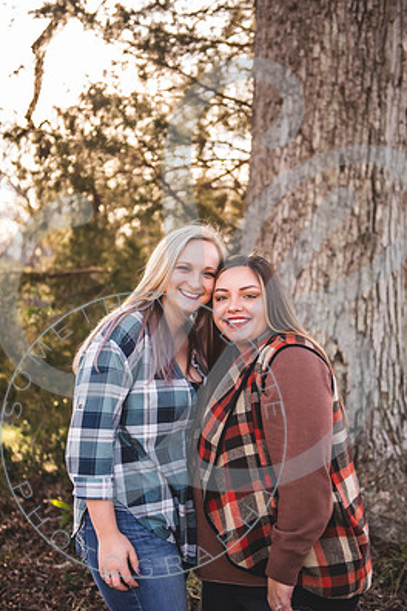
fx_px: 848
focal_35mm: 50
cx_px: 213
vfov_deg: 39.6
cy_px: 318
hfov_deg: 27.0
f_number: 2.8
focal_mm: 44
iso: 100
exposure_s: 1/250
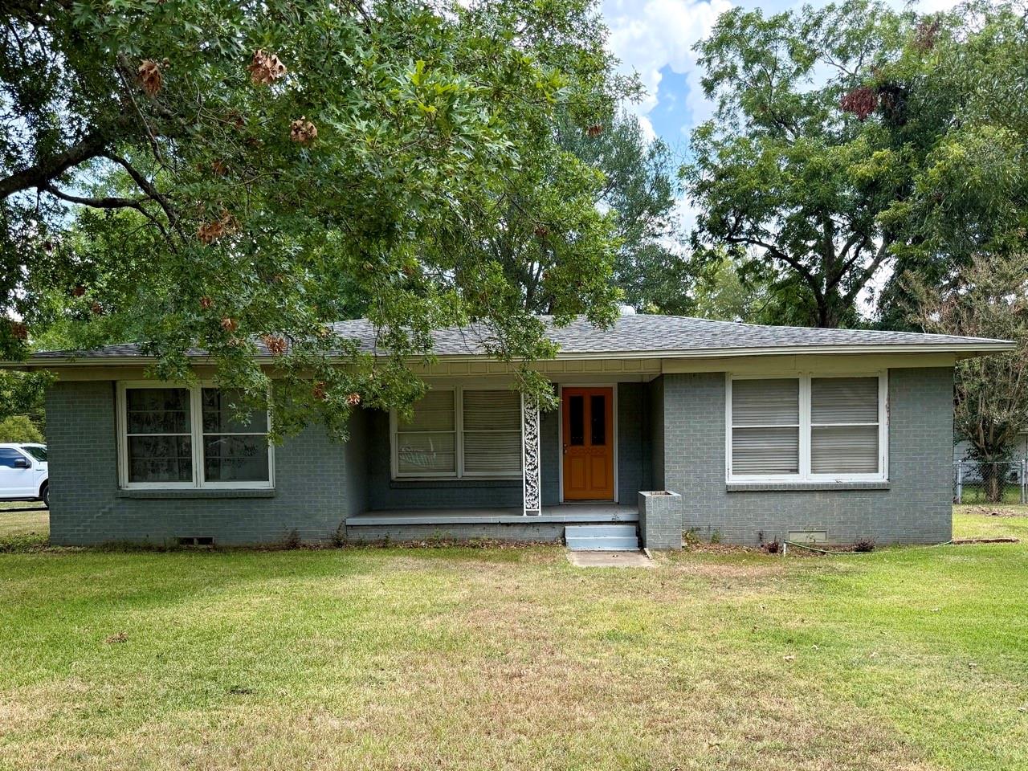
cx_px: 514
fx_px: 713
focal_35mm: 24
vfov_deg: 56.8
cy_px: 386
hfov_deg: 71.6
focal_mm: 6.76
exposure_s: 1/1005
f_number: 1.78
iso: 100
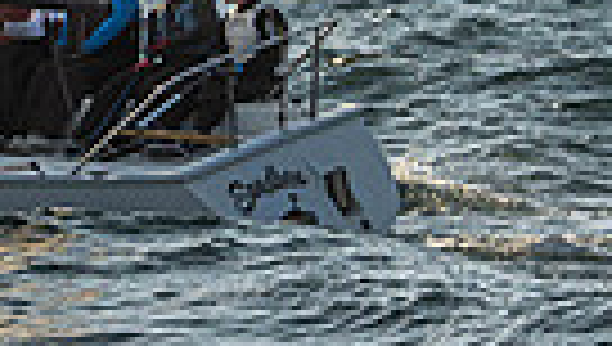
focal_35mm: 563
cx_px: 8
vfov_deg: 2.2
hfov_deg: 3.8
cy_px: -511
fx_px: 9151
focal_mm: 105
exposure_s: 1/2000
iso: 400
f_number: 8
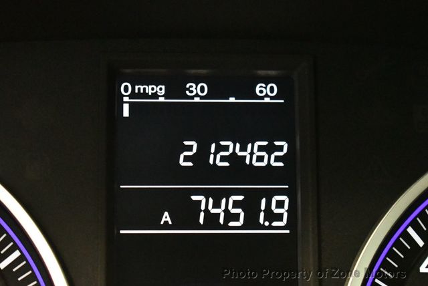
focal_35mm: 110
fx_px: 1309
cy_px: 143
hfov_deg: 18.6
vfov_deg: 12.5
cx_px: 214
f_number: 5.6
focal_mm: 55
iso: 11400
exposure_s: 1/60
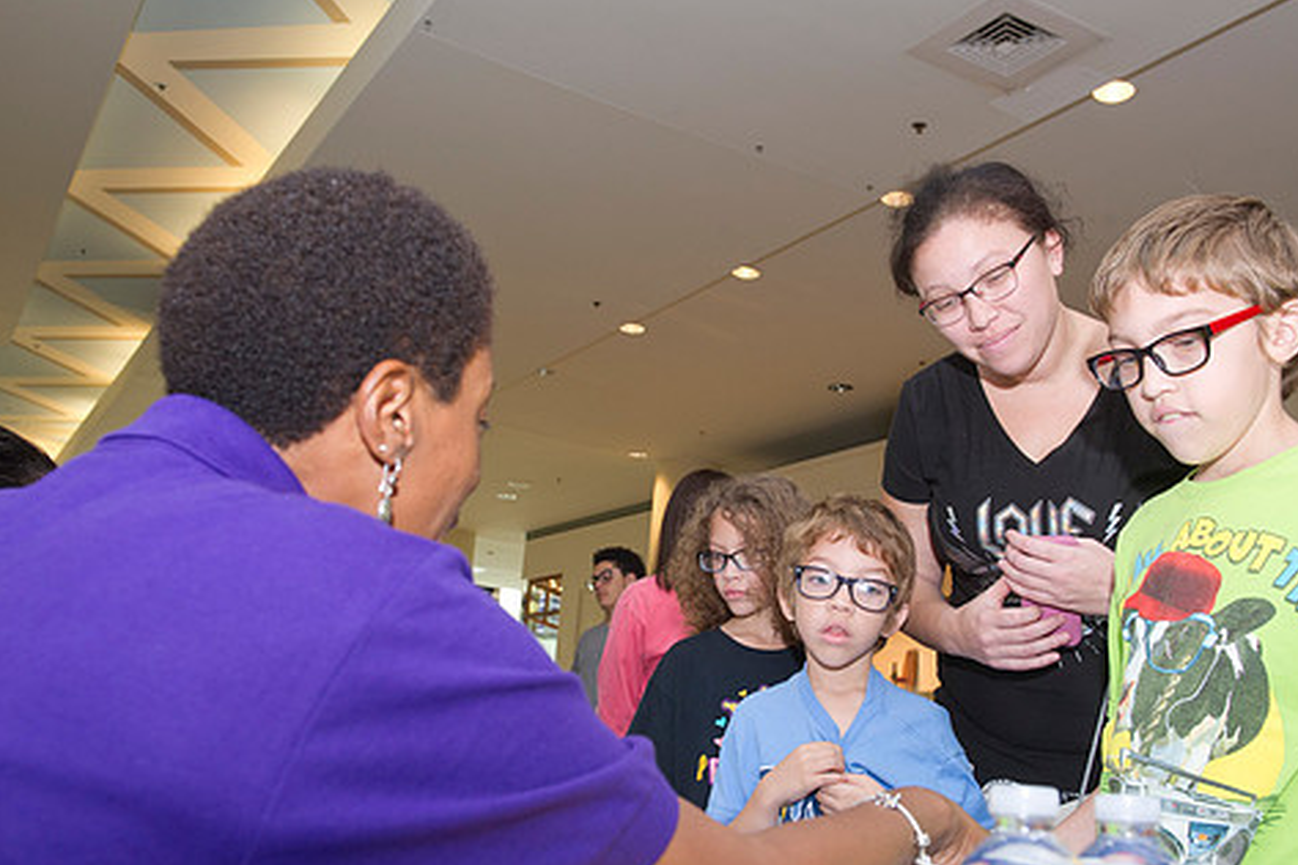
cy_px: 481
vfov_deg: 35.0
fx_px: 1370
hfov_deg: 50.6
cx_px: 705
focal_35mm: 38
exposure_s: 1/250
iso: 1250
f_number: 6.3
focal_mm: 31
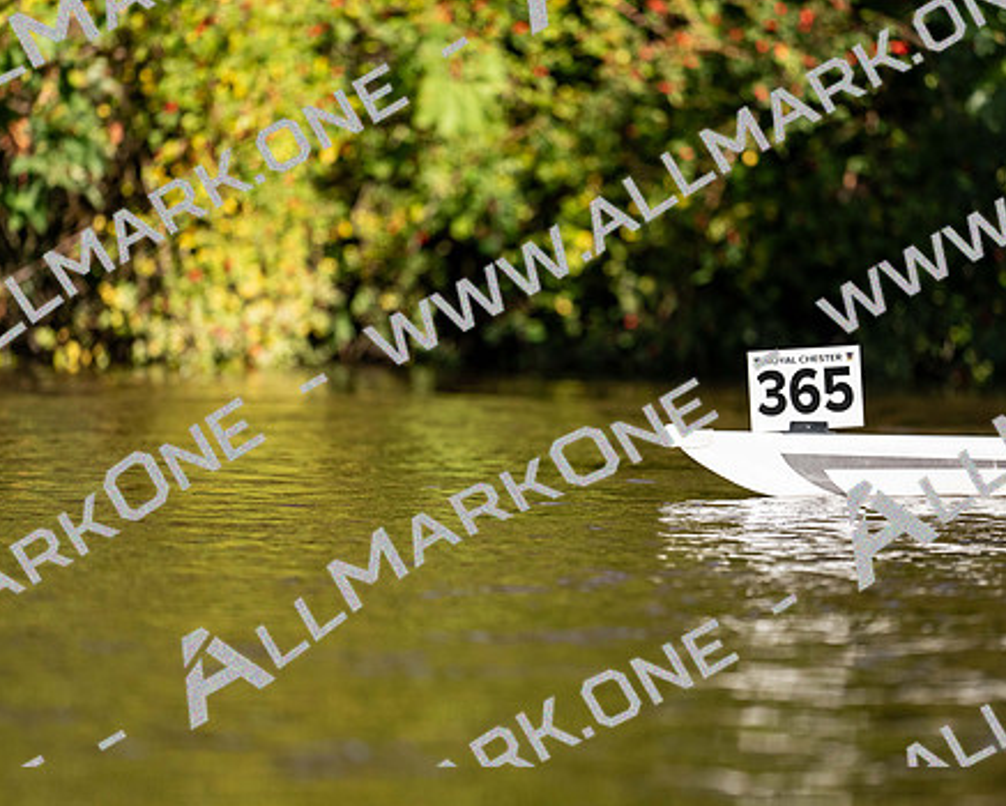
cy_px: 372
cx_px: 649
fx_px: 14834
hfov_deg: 3.9
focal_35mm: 498
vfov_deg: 3.1
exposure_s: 1/3200
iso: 560
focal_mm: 400
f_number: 4.5
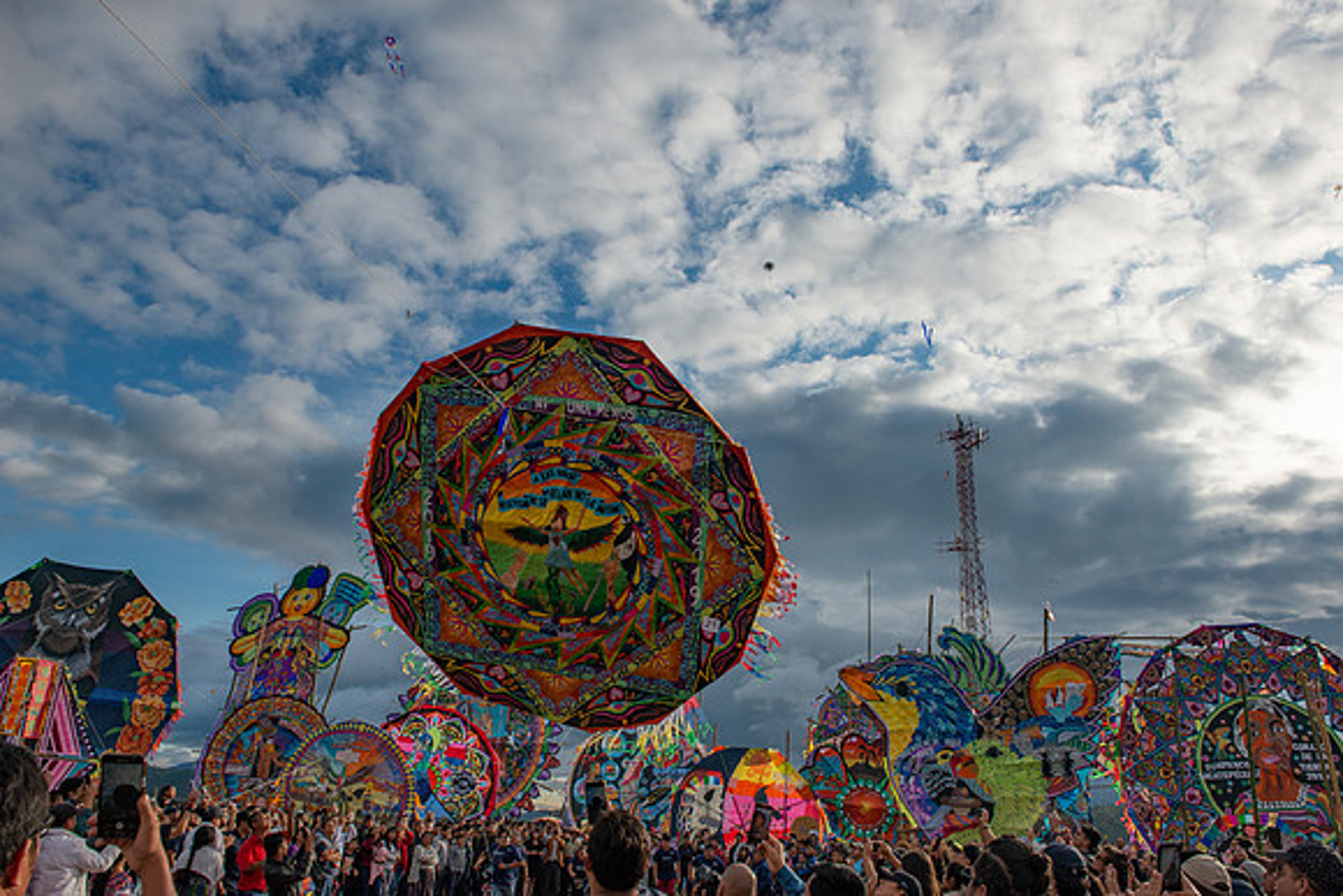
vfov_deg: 53.2
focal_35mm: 24
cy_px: 448
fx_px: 896
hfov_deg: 73.7
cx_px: 672
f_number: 13
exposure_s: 1/500
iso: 320
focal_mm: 24
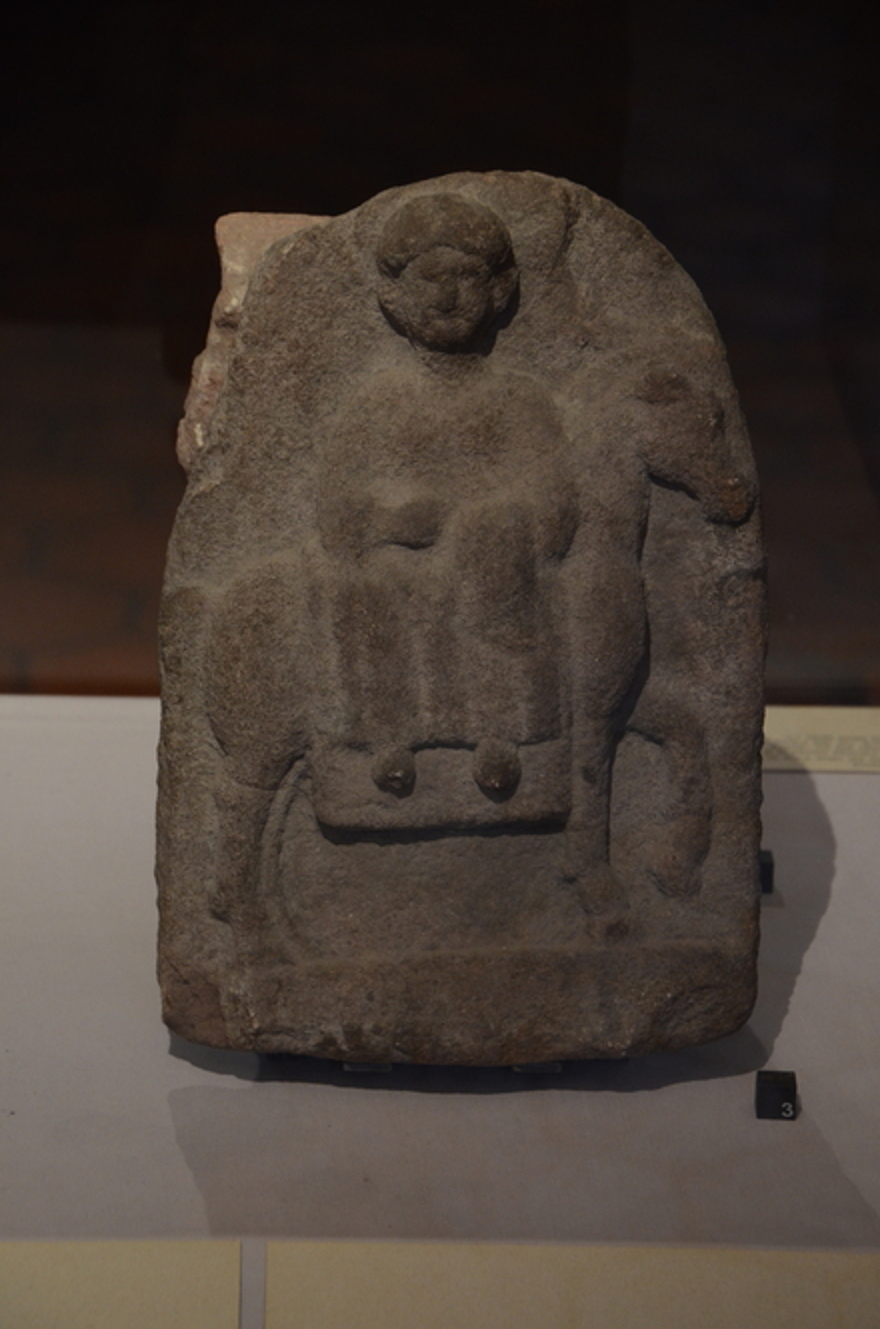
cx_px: 440
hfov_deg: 9.1
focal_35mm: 150
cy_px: 664
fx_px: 5523
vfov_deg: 13.7
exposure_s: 1/25
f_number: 5.6
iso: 1250
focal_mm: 100
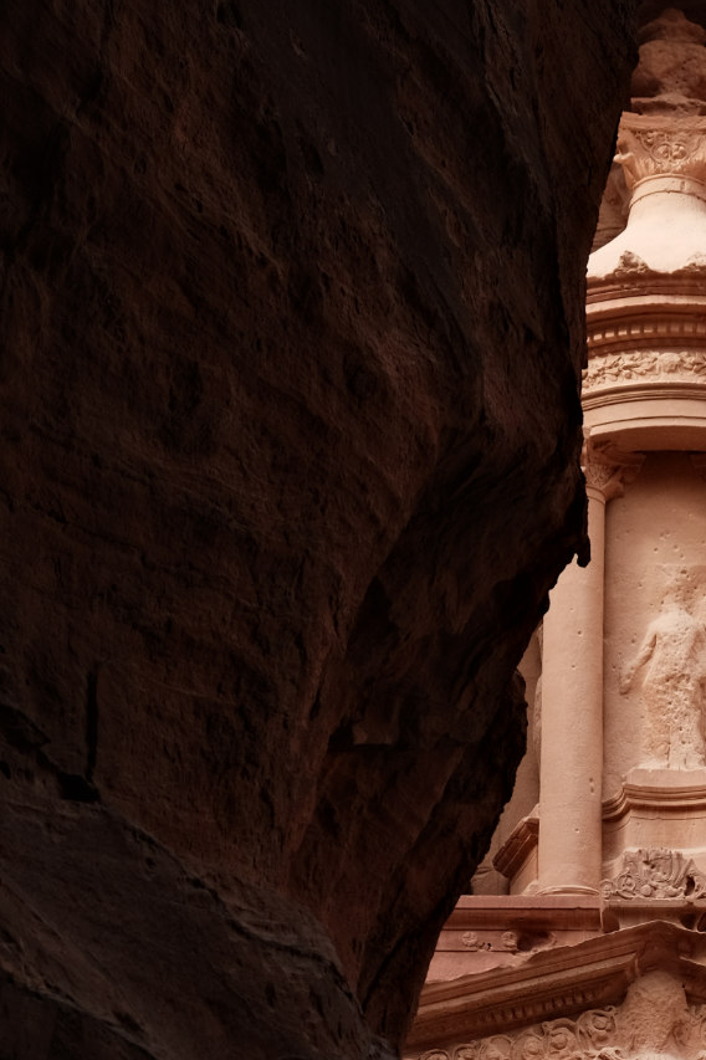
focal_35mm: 114
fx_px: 3356
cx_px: 607
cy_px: 1061
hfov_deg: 11.9
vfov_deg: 17.5
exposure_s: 1/280
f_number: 6.4
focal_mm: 30.2
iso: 320
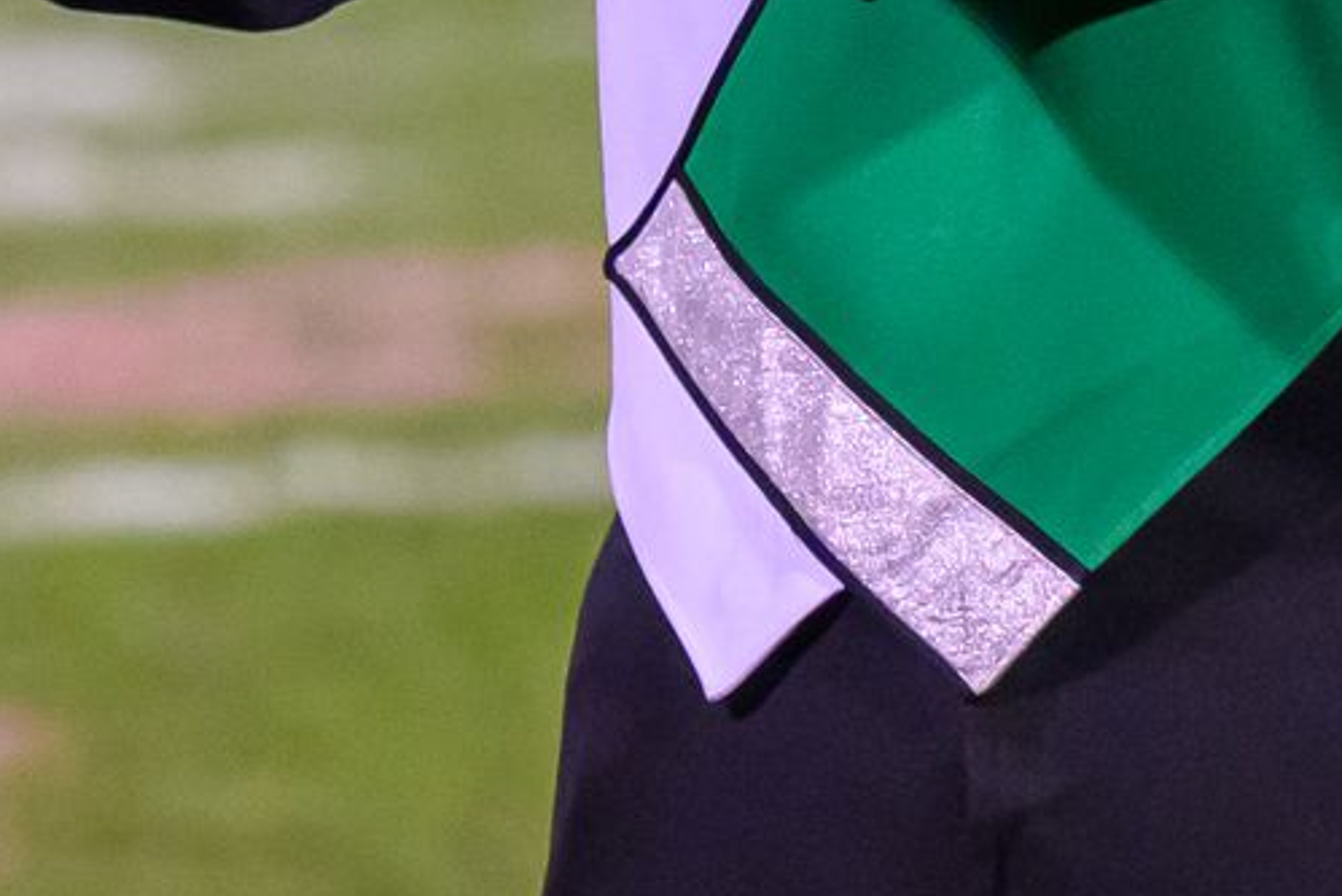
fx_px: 25429
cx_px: 1189
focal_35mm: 682
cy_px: -793
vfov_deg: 2.0
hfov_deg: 3.0
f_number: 2.8
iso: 5000
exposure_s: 1/640
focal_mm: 110
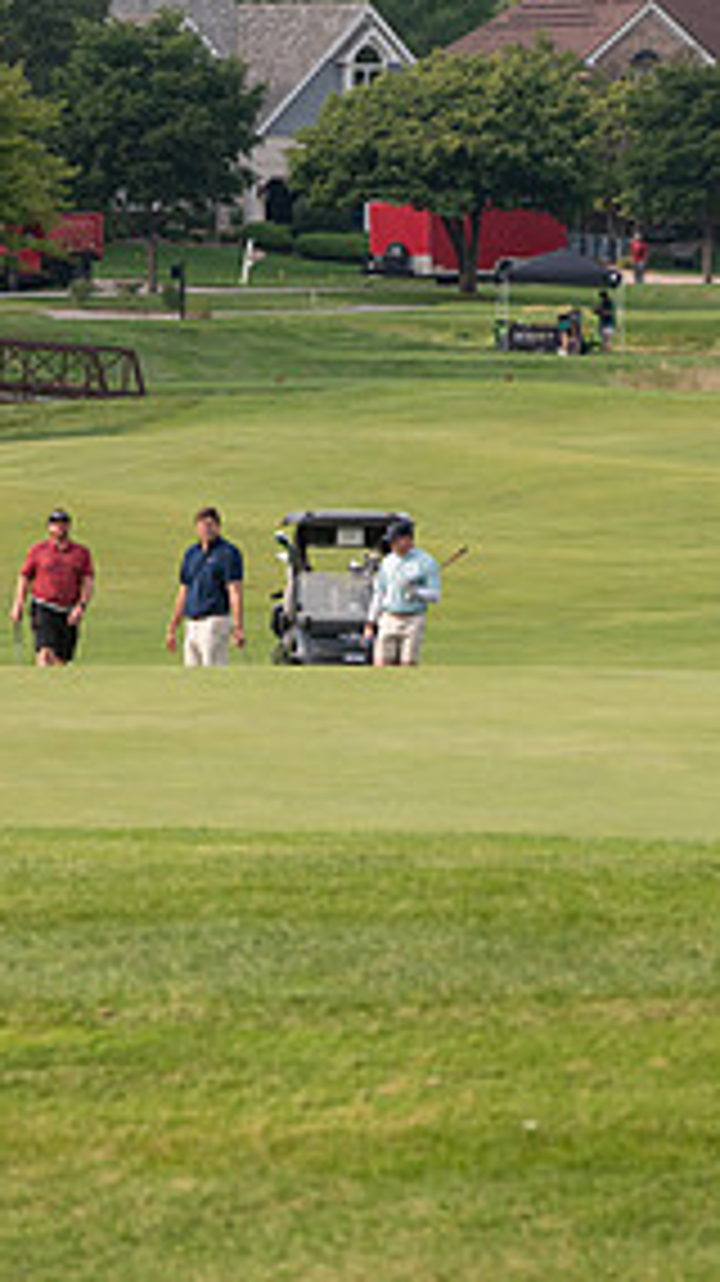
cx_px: -9
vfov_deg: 5.1
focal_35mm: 427
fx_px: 14514
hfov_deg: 2.8
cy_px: 735
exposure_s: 1/1250
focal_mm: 200
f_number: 5
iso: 250
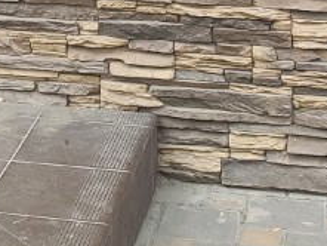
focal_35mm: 157
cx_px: -97
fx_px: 1484
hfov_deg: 12.2
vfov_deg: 9.0
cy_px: -209
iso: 112
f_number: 1.75
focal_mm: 4.77
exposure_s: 1/192
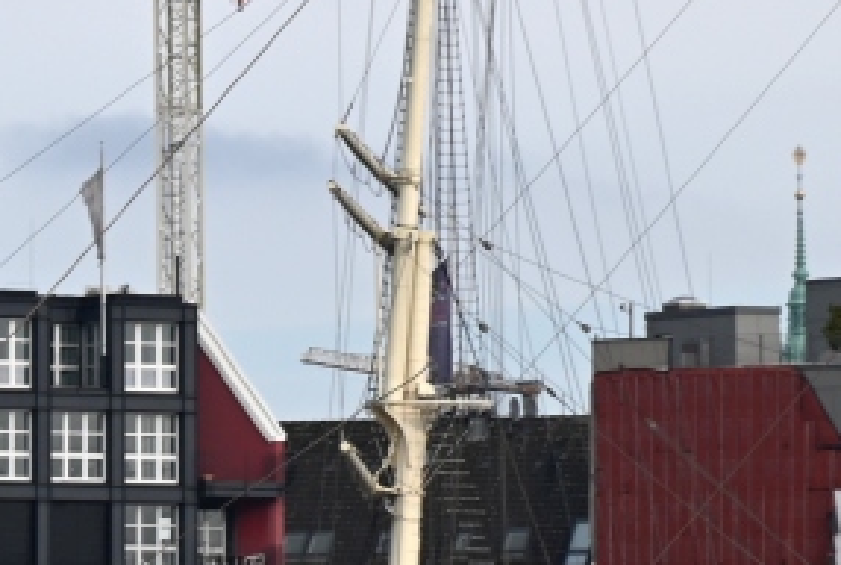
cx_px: -335
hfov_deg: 4.8
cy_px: 970
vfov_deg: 3.2
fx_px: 10043
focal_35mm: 429
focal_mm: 120
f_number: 7.1
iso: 100
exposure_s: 1/400
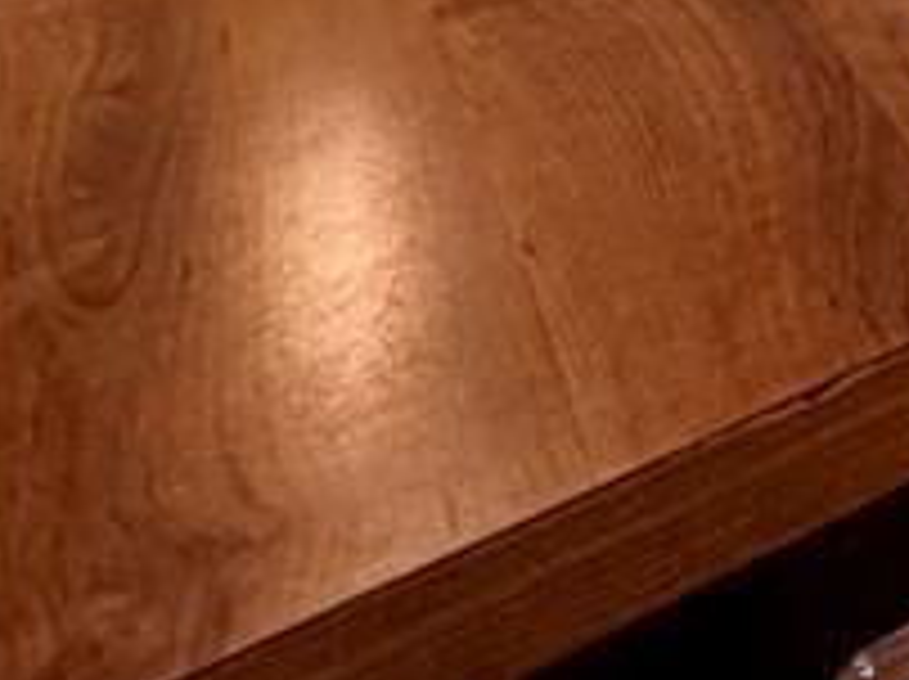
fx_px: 1862
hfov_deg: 14.5
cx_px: 2264
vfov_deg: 15.4
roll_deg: +0.6
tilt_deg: -7.1
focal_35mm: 71
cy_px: -775
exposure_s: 1/120
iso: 320
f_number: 2.2
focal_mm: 2.22
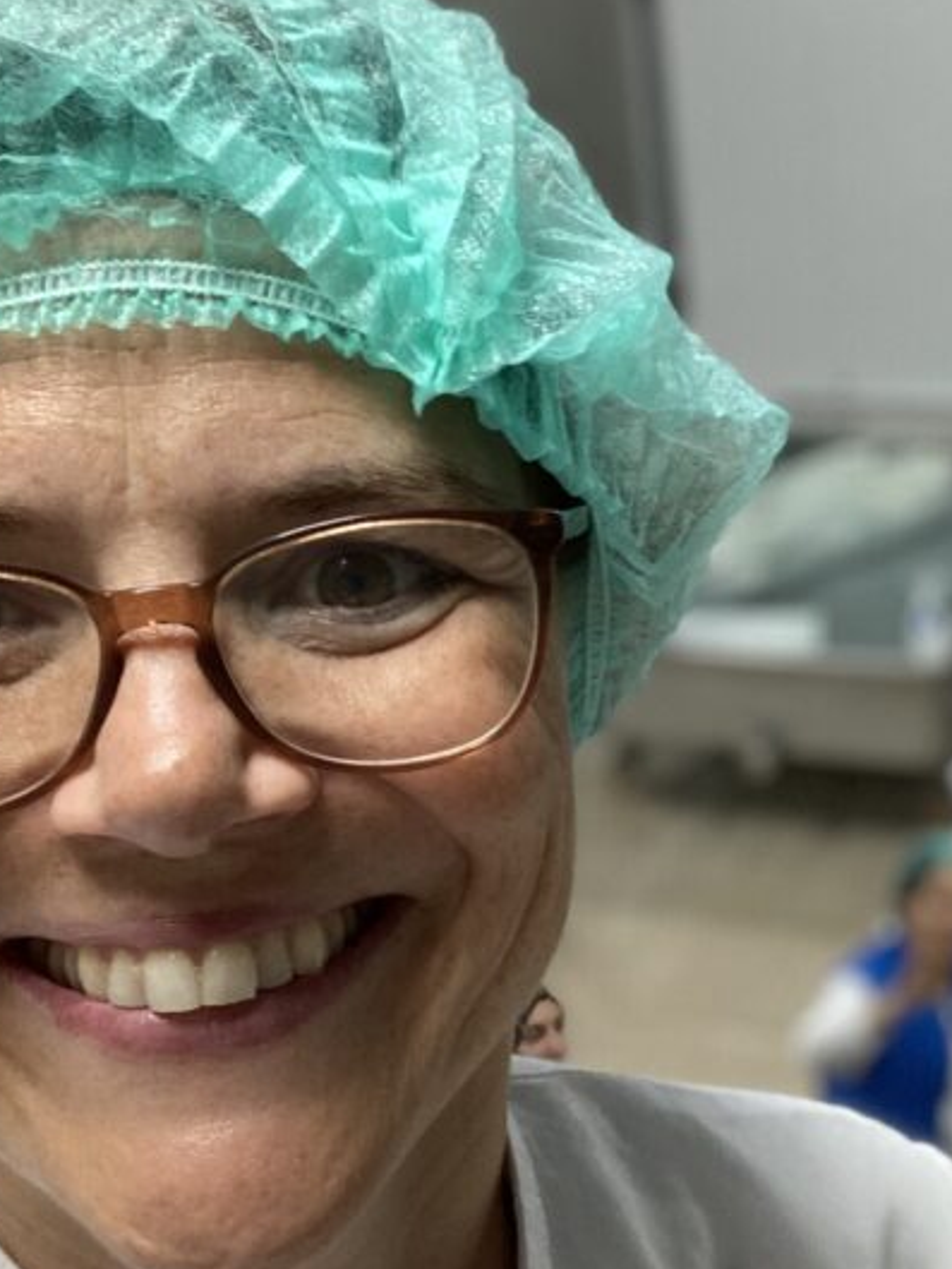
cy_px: 602
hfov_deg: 23.3
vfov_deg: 31.2
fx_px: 2273
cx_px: 771
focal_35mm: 62
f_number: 2.2
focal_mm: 2.87
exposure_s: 1/50
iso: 250
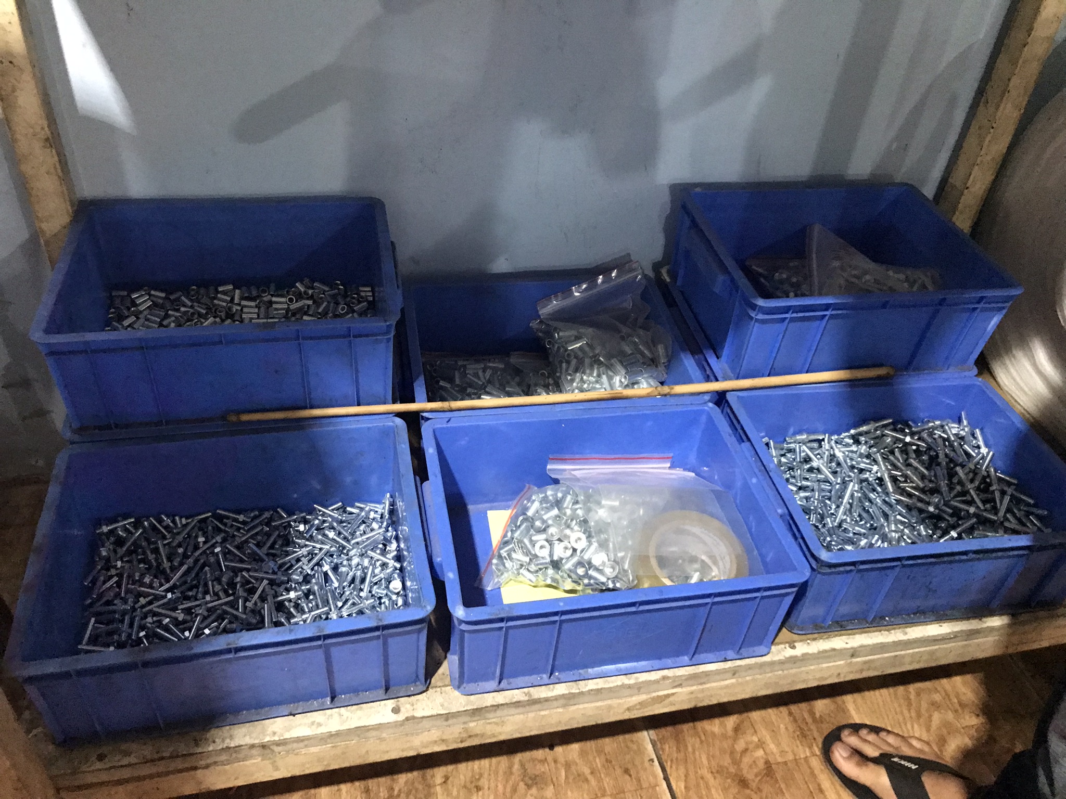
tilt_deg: -38.9
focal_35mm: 28
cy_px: 400
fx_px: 862
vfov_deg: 49.7
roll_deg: -4.7
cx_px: 533
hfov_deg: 63.4
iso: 100
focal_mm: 3.99
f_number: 1.8
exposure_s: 1/6
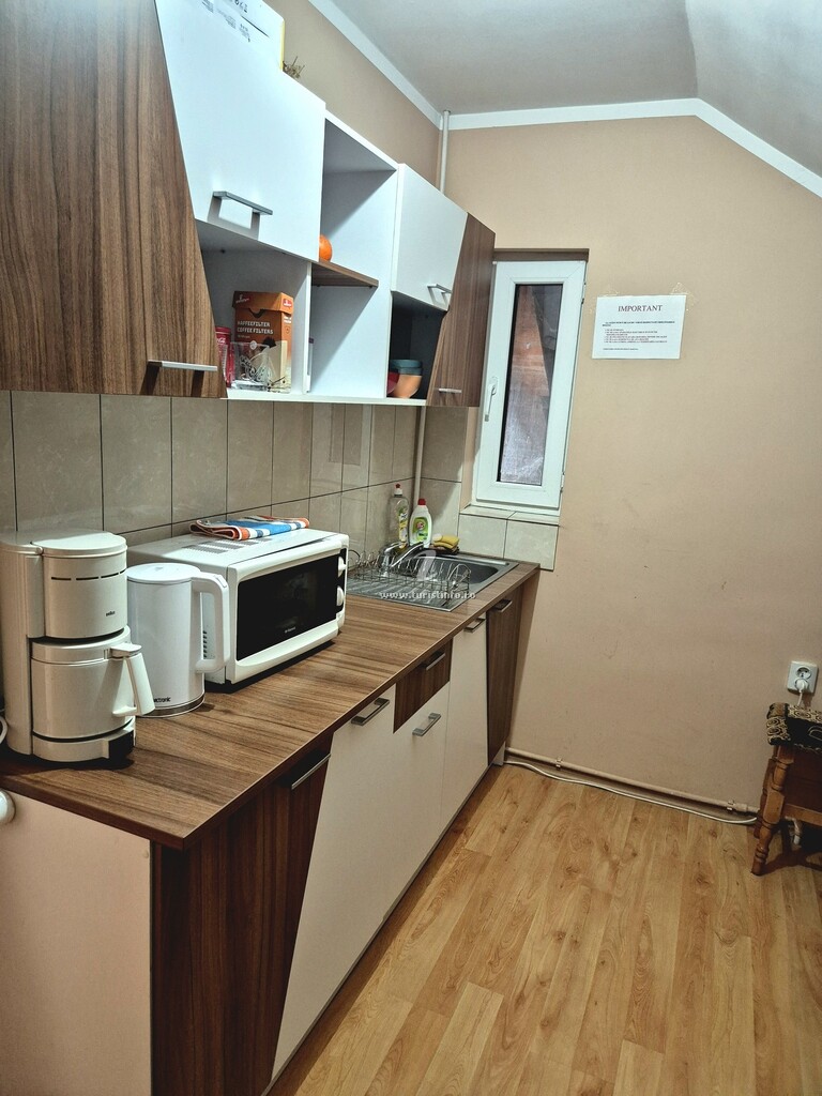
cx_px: 411
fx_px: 728
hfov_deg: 58.9
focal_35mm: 23
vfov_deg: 73.9
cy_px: 548
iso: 500
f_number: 1.8
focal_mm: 5.4
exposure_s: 1/100
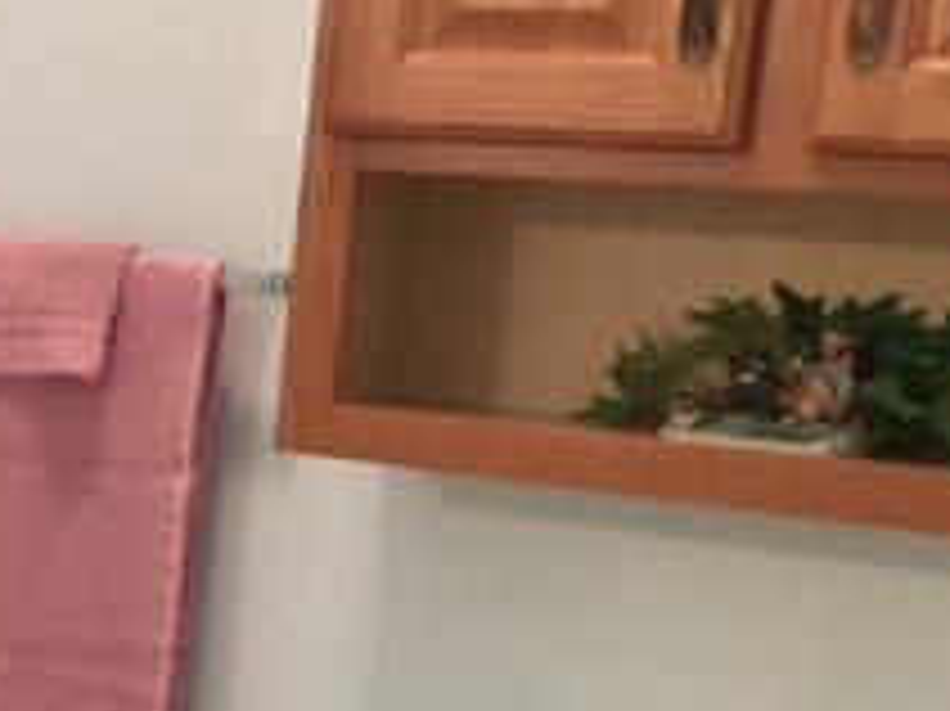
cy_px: 531
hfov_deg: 19.7
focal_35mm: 88
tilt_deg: -8.7
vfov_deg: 16.7
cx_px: -423
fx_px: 2414
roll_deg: -3.5
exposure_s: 1/20
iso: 200
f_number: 2.2
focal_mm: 4.15
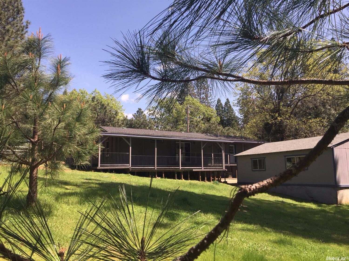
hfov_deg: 61.7
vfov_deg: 48.2
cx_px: 174
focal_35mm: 29
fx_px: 292
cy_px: 130
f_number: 2.2
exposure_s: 1/1163
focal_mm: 4.15
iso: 32
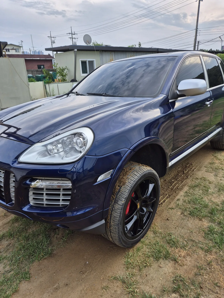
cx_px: 112
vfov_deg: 73.9
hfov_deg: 58.9
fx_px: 198
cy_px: 149
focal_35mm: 23
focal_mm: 5.4
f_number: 1.8
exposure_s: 1/190
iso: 25
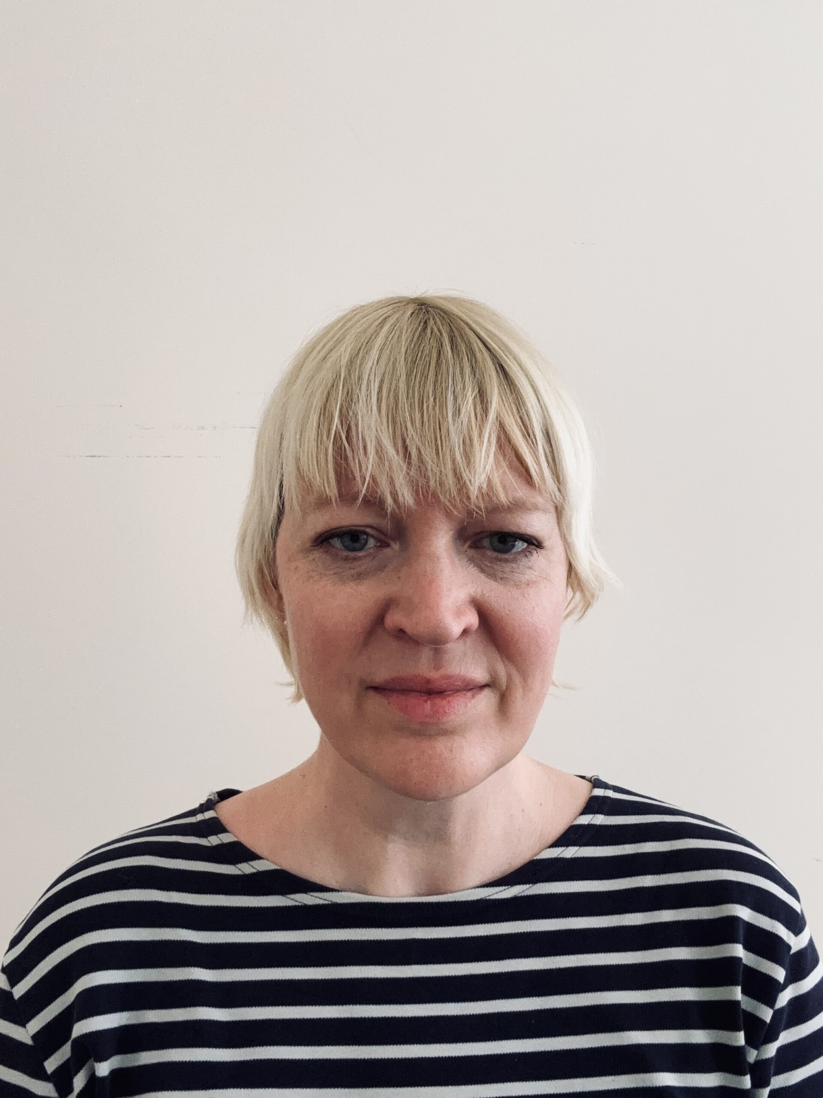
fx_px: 951
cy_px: 549
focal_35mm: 30
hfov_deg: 46.8
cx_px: 412
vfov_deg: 60.0
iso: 125
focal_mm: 2.69
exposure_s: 1/60
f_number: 1.9
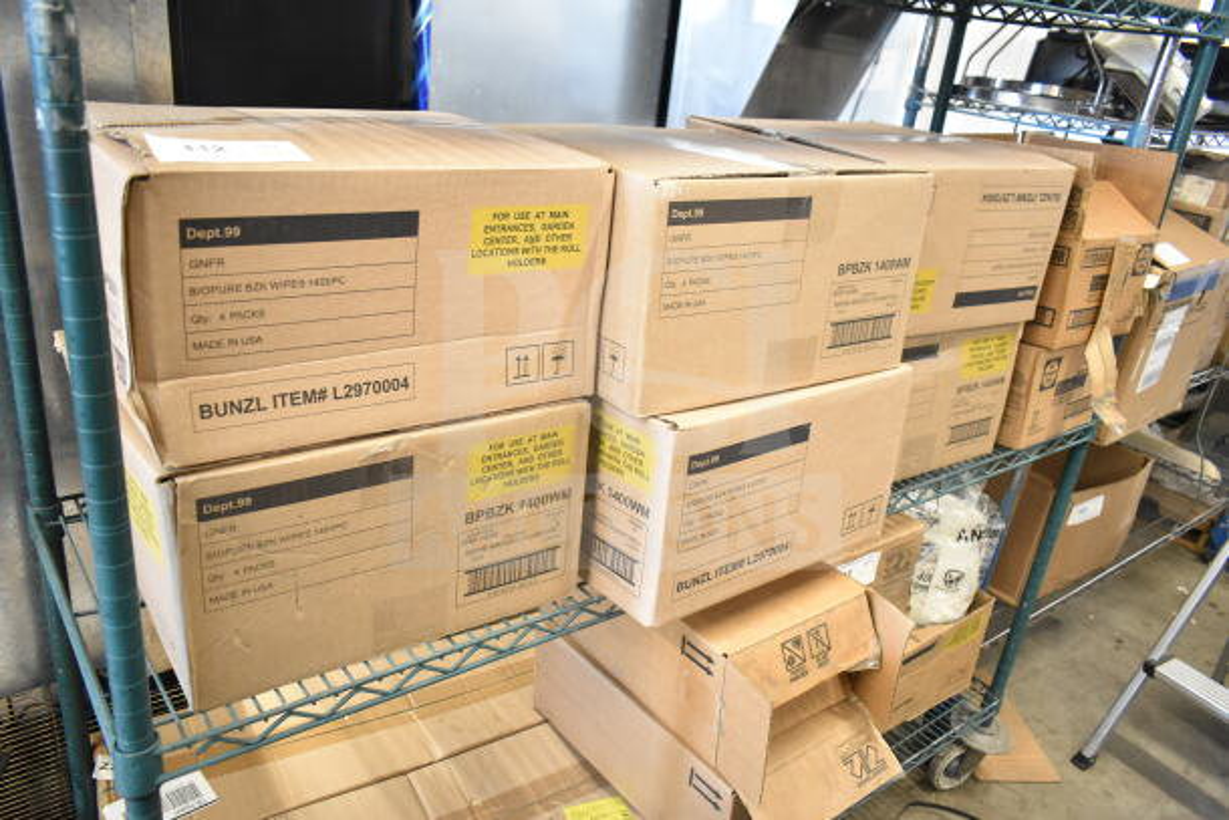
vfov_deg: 48.0
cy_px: 410
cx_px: 614
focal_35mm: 27
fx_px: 922
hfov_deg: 67.4
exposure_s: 1/30
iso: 2000
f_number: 3.5
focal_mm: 18
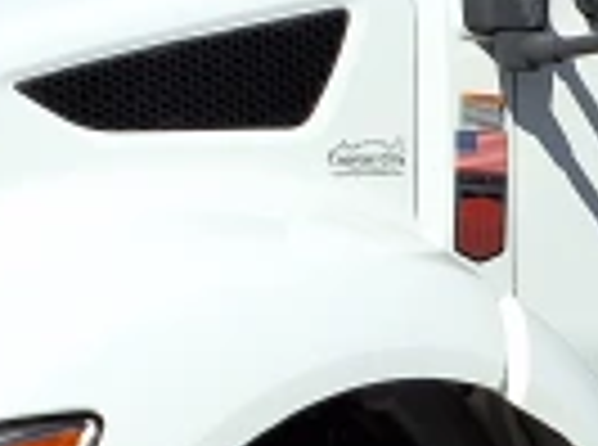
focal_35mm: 169
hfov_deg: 11.6
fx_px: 2912
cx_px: 652
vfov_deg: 8.7
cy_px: 460
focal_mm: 2.91
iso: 32
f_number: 1.9
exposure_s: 1/2959
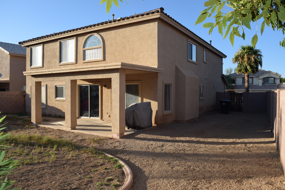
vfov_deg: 47.9
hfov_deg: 67.4
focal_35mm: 27
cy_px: 95
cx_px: 142
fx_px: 214
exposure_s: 1/200
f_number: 7.1
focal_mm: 18
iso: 100
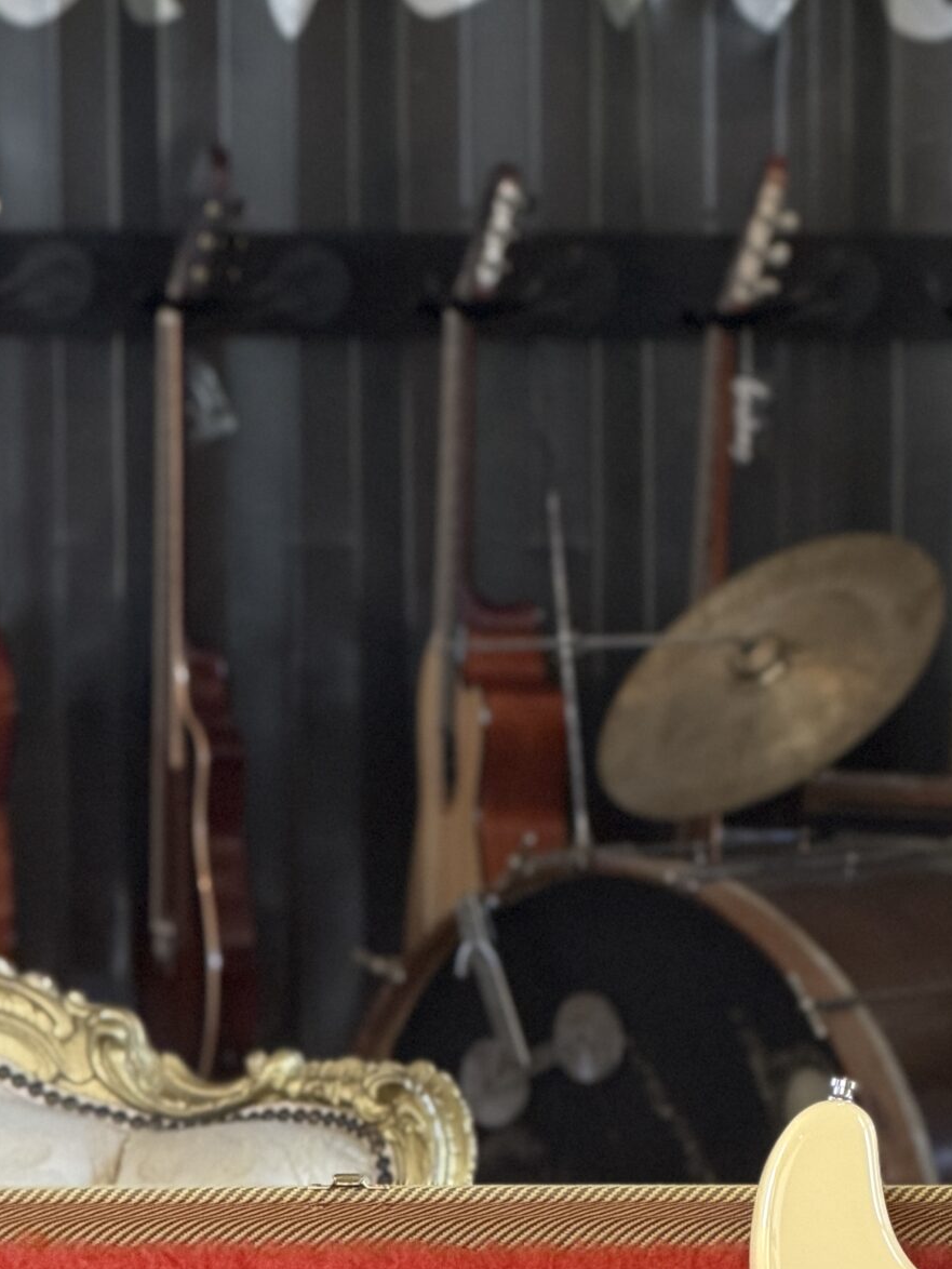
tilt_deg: -6.9
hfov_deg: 6.8
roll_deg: -0.7
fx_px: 7991
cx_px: 913
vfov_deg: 9.1
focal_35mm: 218
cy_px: 1071
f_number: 2.8
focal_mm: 16.89
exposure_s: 1/121
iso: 200
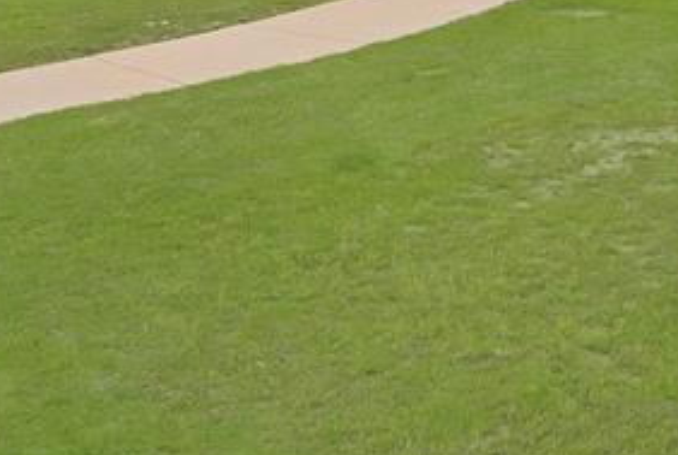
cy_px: -268
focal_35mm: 87
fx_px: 1641
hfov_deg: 22.3
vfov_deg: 14.5
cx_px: 700
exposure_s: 1/200
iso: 640
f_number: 9
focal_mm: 24
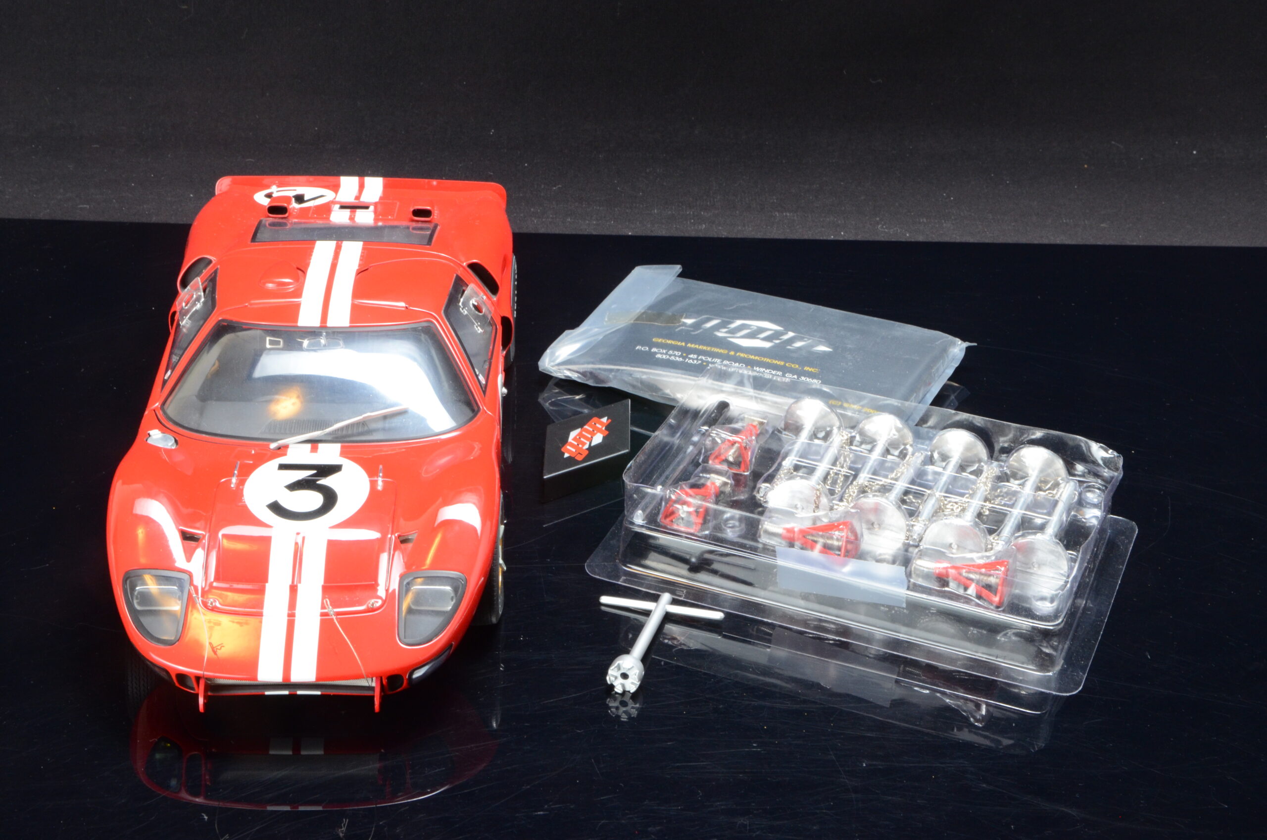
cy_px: 420
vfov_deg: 22.5
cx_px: 634
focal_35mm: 60
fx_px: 2107
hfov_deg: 33.5
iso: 1000
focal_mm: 40
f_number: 18
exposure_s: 1/5
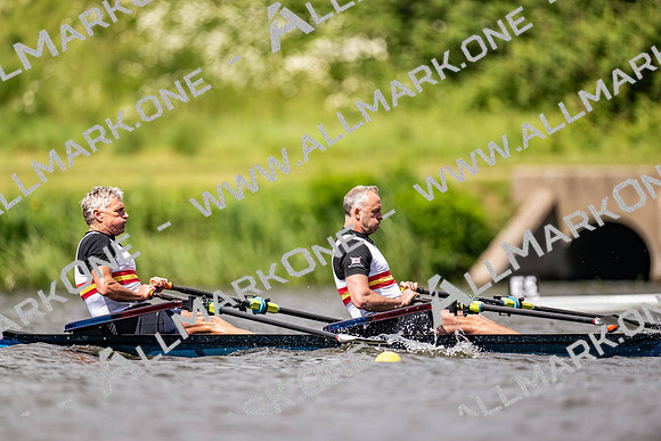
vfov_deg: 2.3
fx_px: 11019
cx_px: 330
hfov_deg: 3.4
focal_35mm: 600
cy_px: 220
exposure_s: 1/2500
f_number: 4
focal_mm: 600
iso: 280
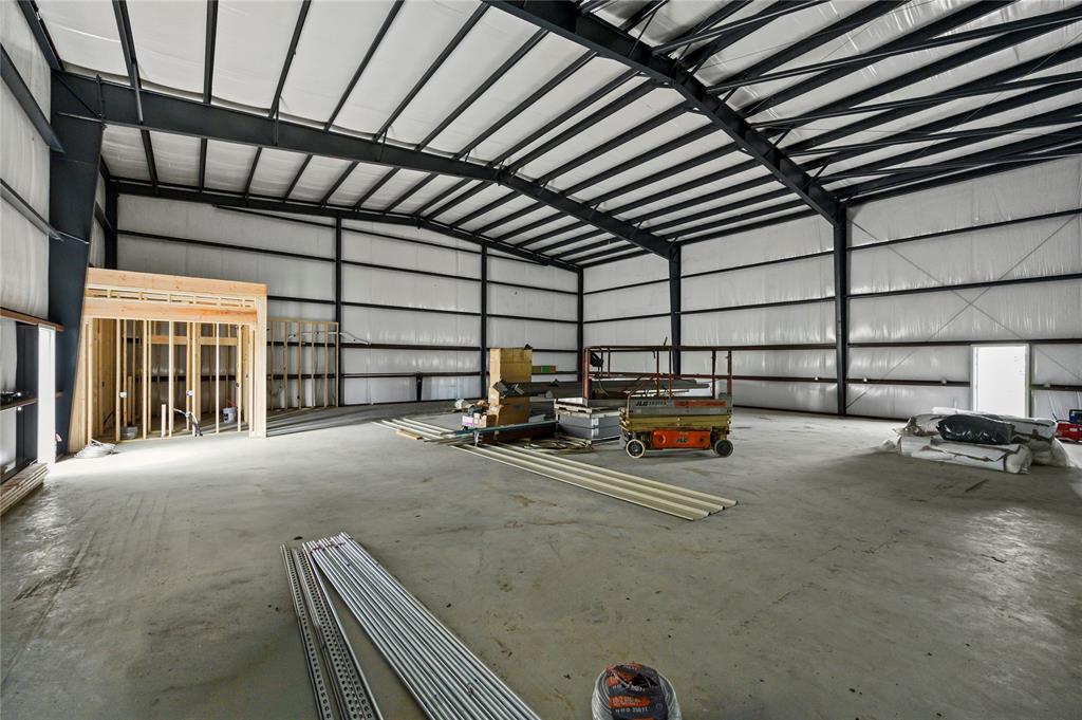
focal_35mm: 15
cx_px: 541
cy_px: 360
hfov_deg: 100.4
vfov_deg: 77.2
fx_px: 450
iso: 5000
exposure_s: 1/30
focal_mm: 15
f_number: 8
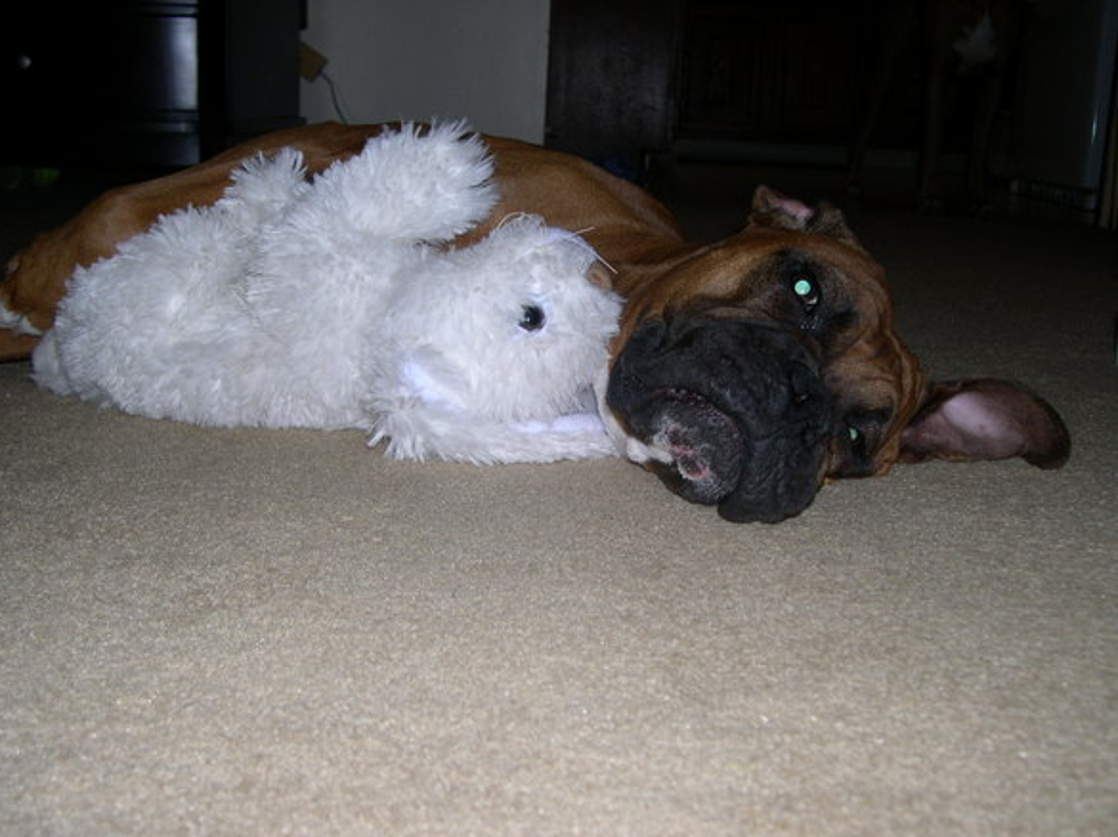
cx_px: 547
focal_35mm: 39
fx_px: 1259
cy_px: 424
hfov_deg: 47.9
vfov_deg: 36.8
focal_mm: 8
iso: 100
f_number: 2.8
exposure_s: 1/60
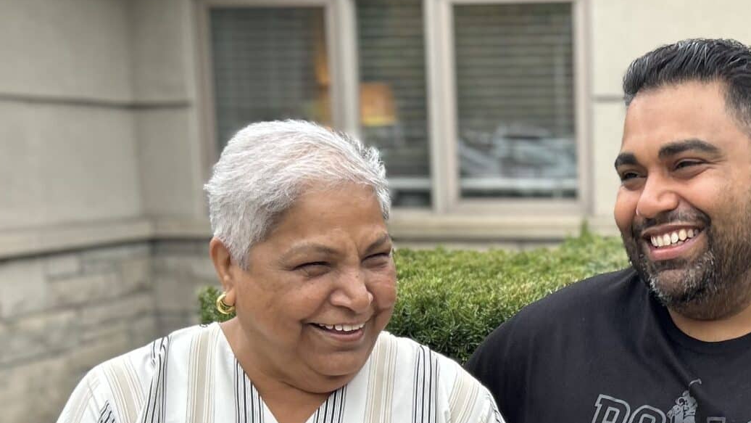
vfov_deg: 16.9
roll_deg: +0.1
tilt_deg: -10.4
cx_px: 632
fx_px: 1394
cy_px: 411
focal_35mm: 70
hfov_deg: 29.3
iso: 50
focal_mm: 5.7
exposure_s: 1/291
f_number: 1.5
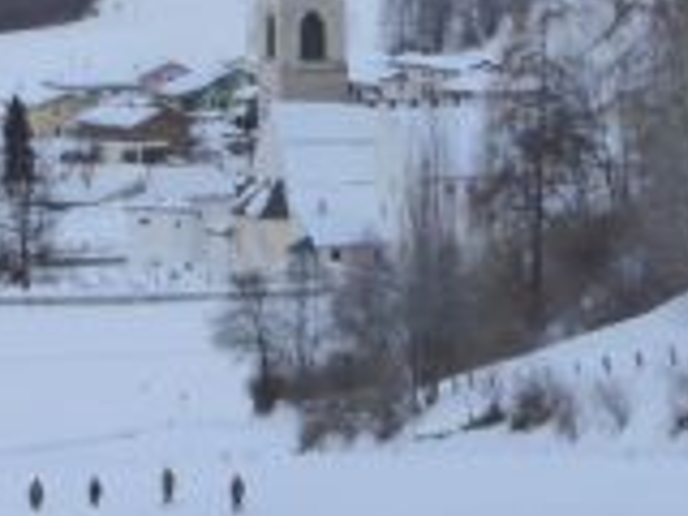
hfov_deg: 3.9
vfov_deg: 2.9
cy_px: -82
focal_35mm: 511
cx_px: -15
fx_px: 10156
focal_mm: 30.9
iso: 200
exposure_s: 1/160
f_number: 5.6
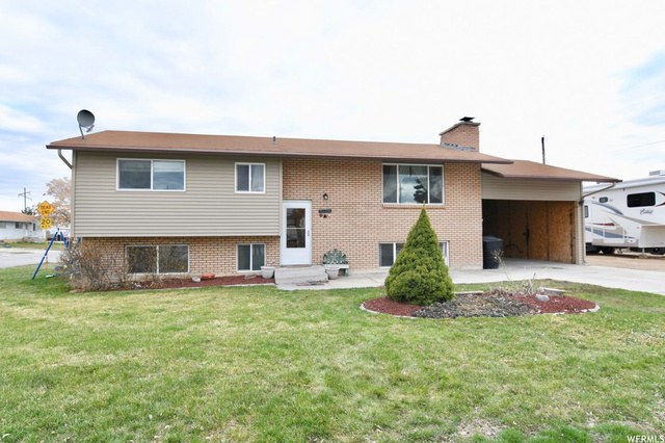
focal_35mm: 20
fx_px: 360
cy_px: 222
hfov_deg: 85.5
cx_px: 332
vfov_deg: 63.2
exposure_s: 1/100
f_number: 5
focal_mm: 13
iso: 100
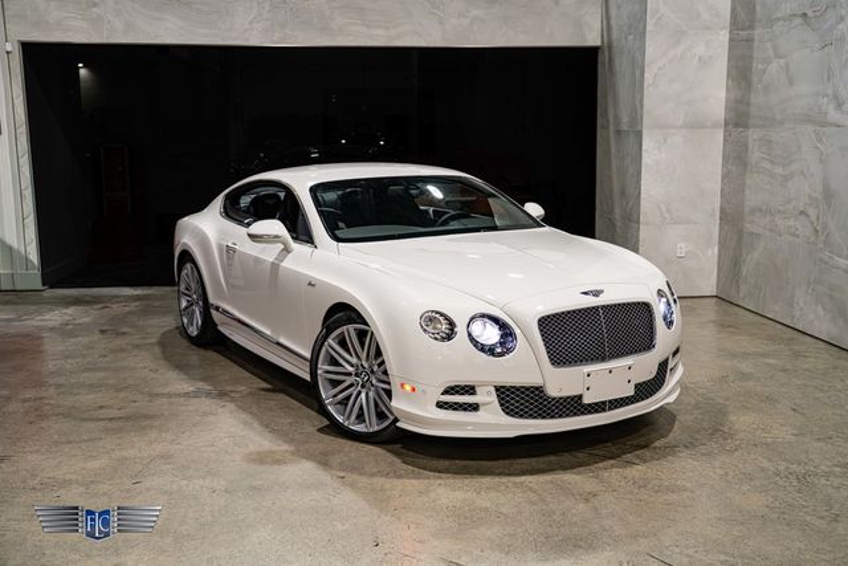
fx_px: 895
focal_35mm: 38
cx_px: 424
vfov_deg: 35.1
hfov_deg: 50.7
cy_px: 283
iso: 1000
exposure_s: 1/80
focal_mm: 38
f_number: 4
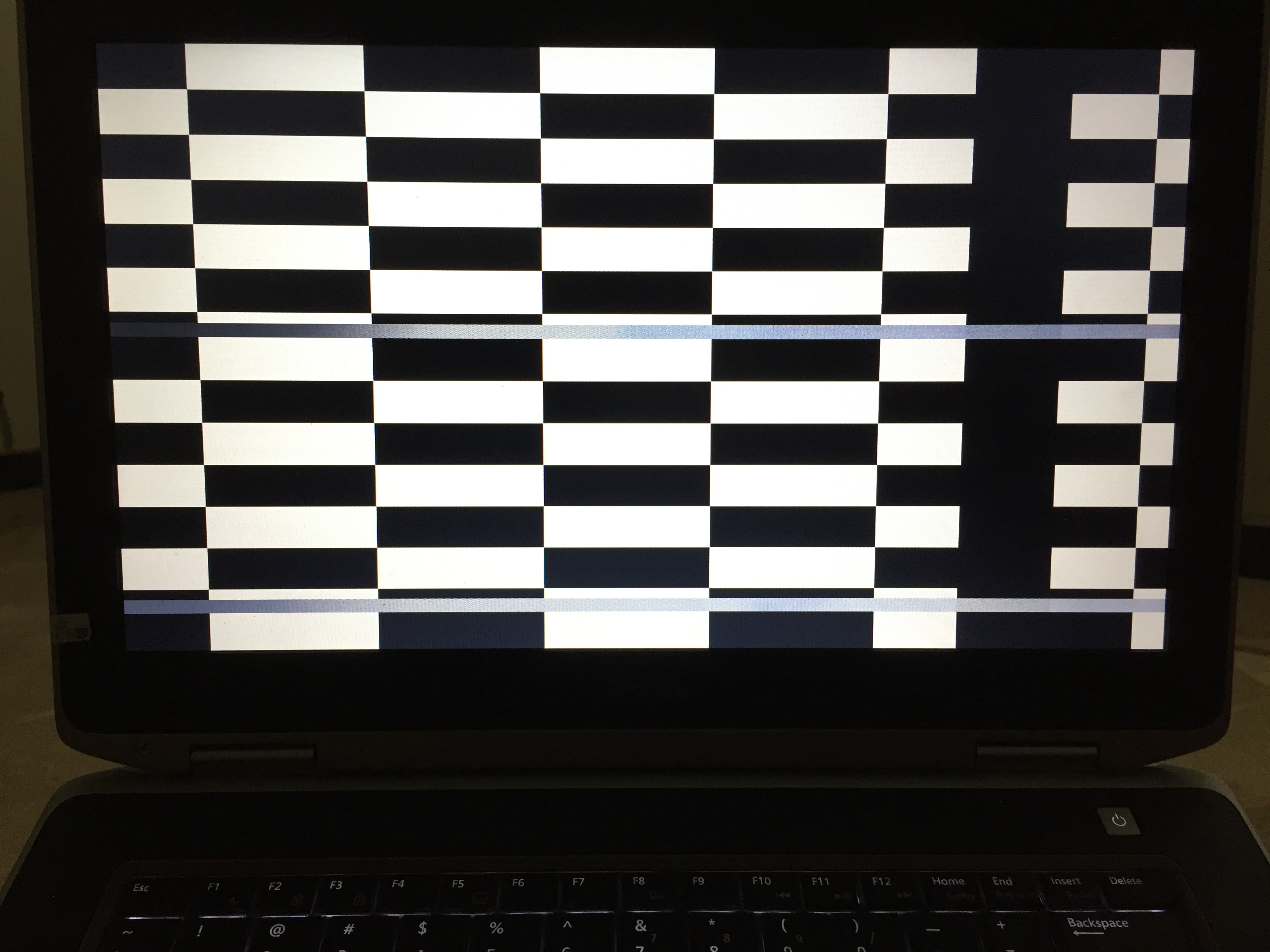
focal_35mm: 29
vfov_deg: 48.2
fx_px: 1064
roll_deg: +0.7
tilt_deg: -12.3
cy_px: 476
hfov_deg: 61.7
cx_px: 635
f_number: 2.2
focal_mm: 4.15
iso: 125
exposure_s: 1/33
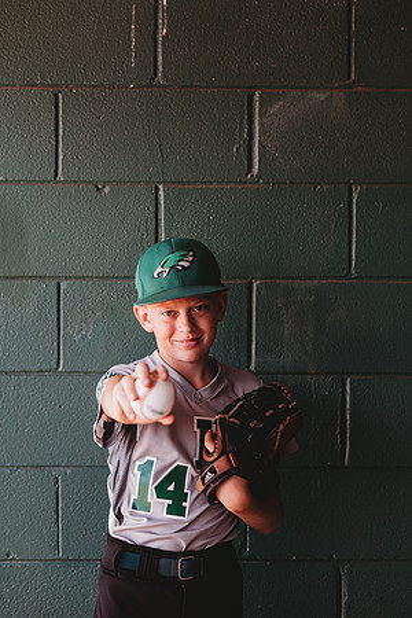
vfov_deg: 23.9
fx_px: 1459
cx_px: 206
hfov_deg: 16.1
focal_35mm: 85
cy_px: 309
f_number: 2.8
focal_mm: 85
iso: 200
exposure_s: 1/250
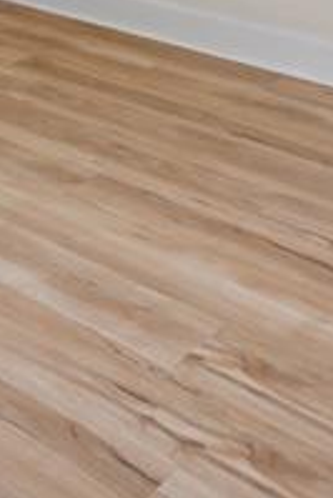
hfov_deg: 18.5
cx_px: -3
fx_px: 997
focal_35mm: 72
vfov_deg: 23.5
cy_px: -209
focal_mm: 14
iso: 100
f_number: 11
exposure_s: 1/6
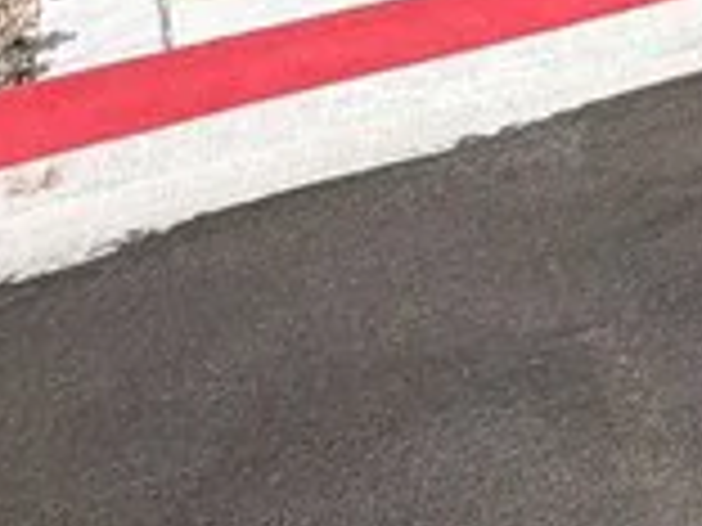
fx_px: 1866
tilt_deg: -3.8
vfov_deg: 13.4
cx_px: 1670
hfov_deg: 14.4
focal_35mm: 92
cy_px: -575
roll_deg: +1.0
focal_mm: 2.22
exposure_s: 1/770
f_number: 2.2
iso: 20
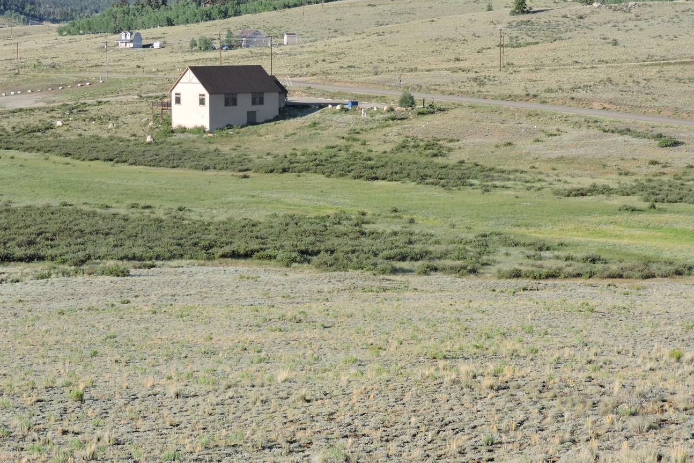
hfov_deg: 22.6
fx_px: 1735
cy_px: 225
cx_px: 295
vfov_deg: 15.2
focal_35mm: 90
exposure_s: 1/400
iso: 100
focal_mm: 12.5
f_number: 3.9
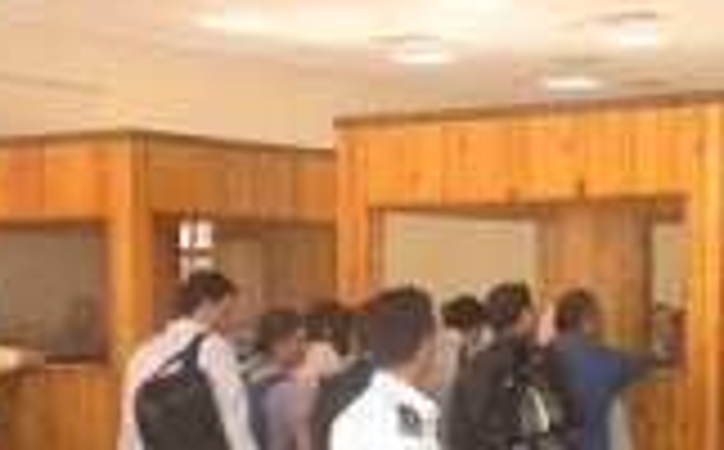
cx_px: 456
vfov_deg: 11.4
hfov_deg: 18.8
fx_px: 2186
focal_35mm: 111
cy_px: 578
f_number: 3.5
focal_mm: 6.6
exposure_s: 1/60.3
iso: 400
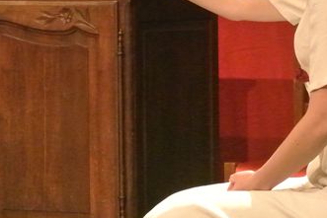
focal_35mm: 334
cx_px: 110
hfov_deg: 6.2
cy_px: 0
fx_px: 3035
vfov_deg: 4.1
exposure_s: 1/100
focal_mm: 51.2
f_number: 4.5
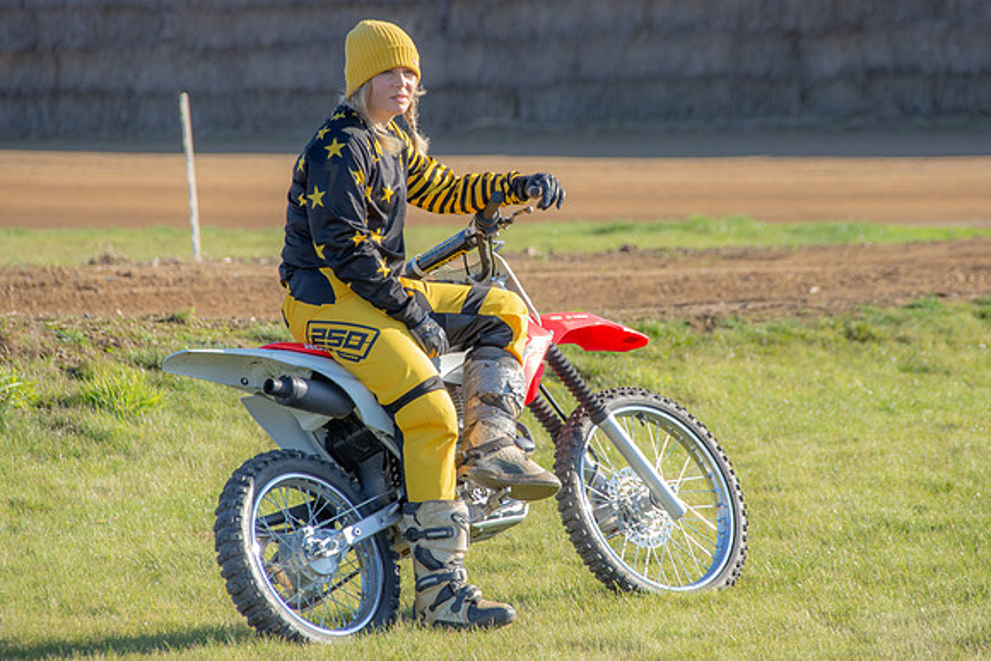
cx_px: 512
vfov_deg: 3.2
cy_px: 281
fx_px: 11743
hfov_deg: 4.8
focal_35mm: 427
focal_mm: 240
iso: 200
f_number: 8
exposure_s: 1/200
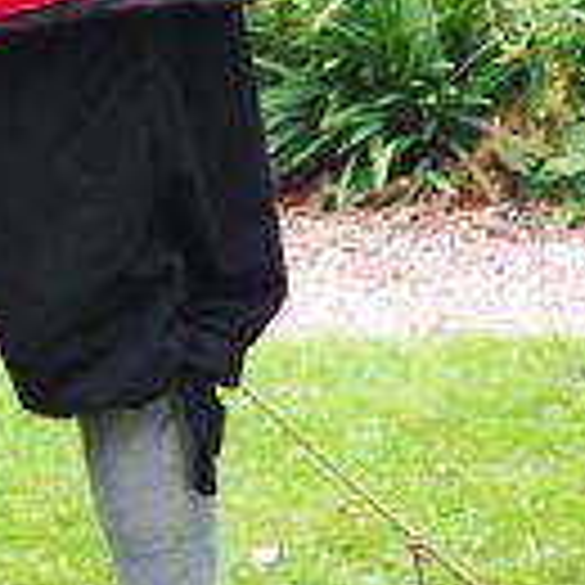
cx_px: -135
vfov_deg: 6.9
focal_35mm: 250
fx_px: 4780
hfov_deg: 6.9
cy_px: -234
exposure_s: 1/80
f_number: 5.3
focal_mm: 36
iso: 1000
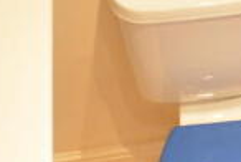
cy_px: -24
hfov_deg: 15.6
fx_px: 812
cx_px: 357
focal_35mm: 121
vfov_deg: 11.2
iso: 3200
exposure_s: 1/60
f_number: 4.5
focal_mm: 18
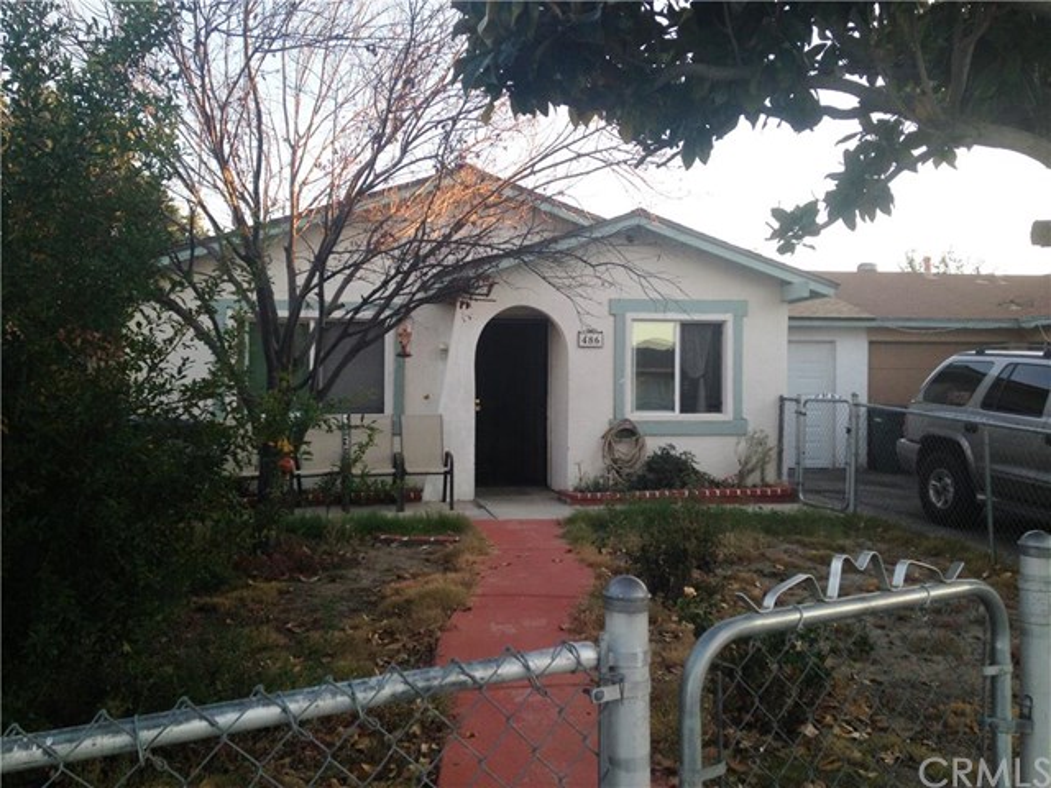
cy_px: 394
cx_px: 526
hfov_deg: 55.4
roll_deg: +0.1
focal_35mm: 33
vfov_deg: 42.9
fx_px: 1002
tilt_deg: +1.1
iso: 50
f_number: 2.4
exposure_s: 1/120
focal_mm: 4.12
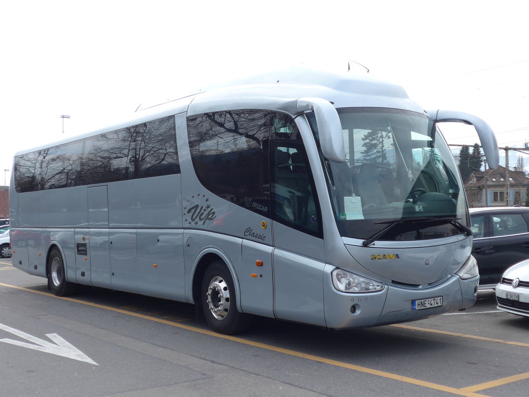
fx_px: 703
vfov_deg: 31.5
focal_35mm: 46
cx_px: 264
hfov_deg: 41.2
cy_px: 198
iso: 80
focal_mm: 9.5
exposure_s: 1/800
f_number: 3
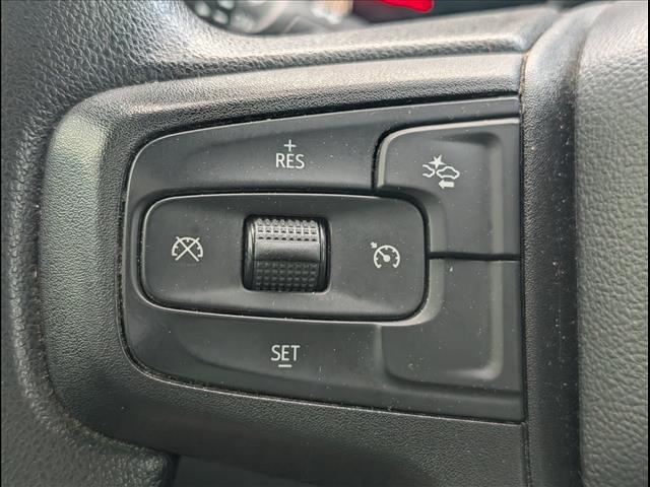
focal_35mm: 49
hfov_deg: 38.9
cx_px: 325
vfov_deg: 29.7
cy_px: 244
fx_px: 920
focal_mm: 6.9
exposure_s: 1/204
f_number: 1.68
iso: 437
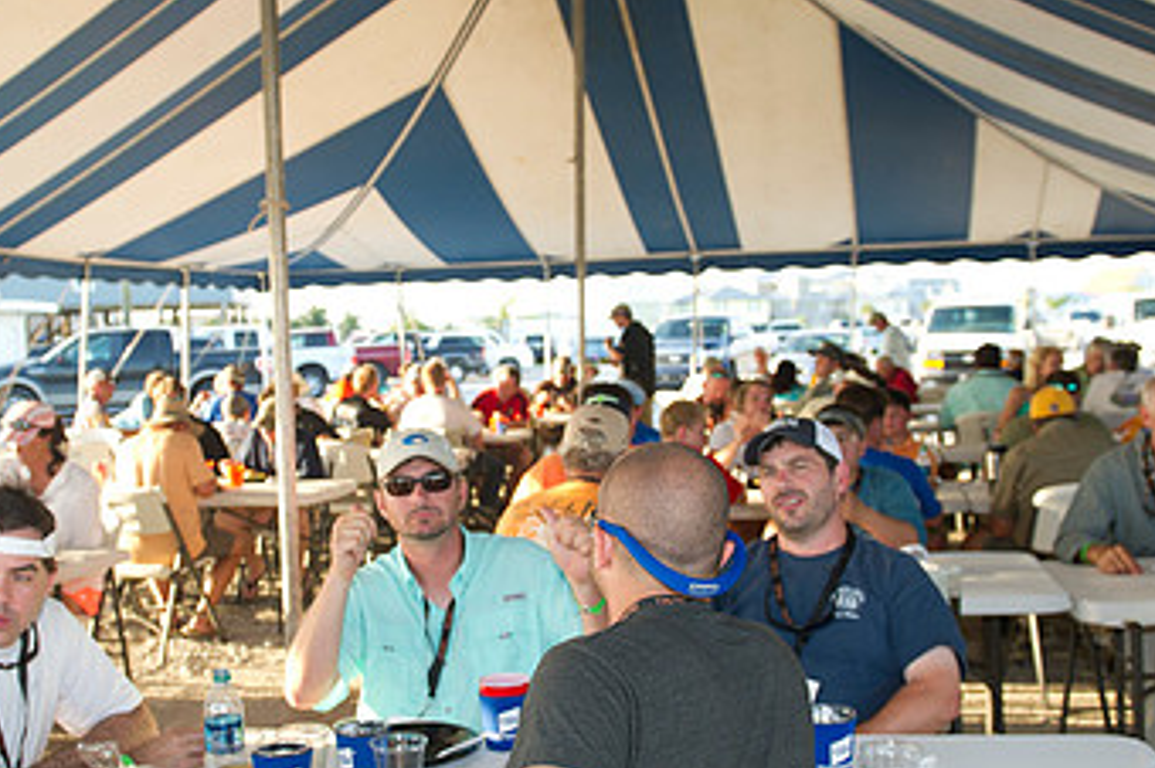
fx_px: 1314
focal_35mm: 41
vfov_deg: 32.6
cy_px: 404
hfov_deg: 47.3
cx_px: 499
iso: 125
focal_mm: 24
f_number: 3.5
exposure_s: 1/125
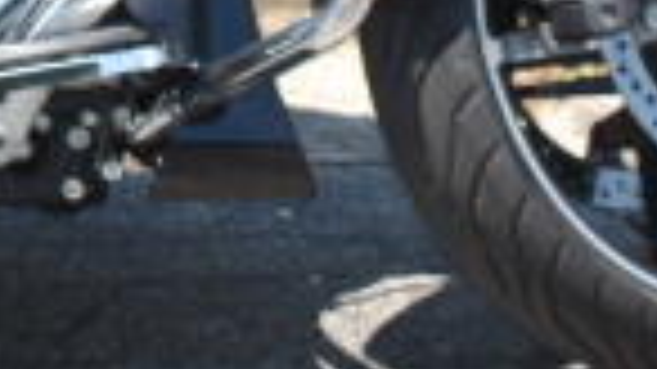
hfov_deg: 9.6
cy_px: -439
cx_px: -450
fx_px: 3759
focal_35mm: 216
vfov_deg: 5.5
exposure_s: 1/200
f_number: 7.1
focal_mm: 25
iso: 100
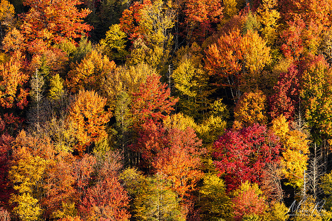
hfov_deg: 10.3
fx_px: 1845
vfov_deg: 6.9
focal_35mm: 200
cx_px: 166
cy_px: 110
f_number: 8
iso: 100
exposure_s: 1/25
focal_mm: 200
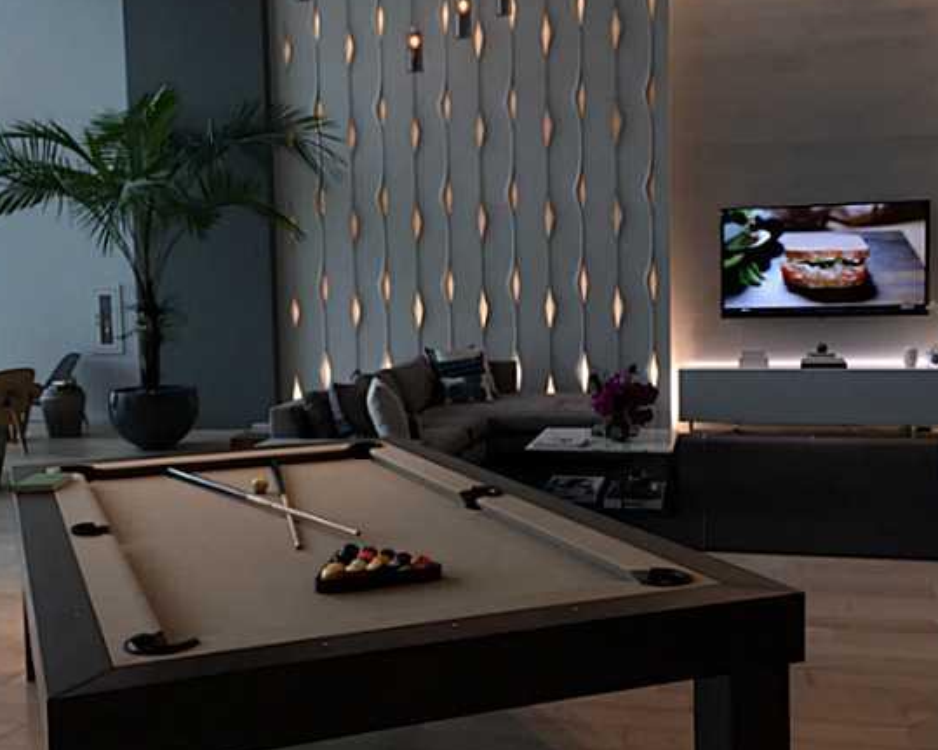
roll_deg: +0.7
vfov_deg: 35.7
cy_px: 362
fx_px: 1166
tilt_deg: -4.1
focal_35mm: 42
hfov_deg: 43.8
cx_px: 425
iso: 50
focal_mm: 4.15
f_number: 2.2
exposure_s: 1/30
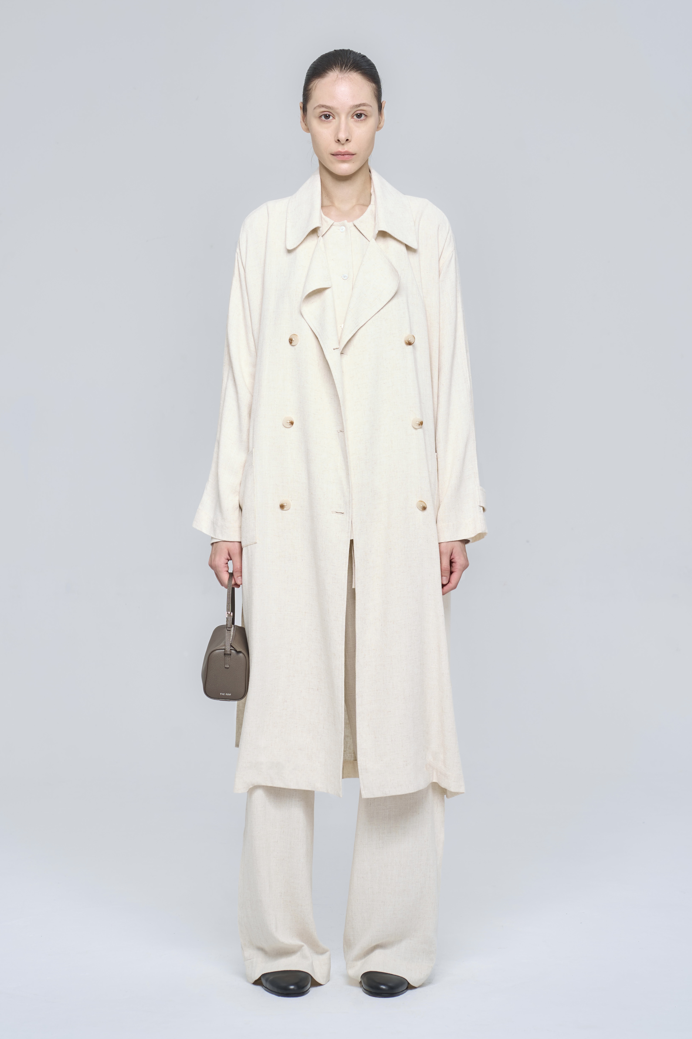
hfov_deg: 16.1
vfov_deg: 23.9
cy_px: 520
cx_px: 346
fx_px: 2451
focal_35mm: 85
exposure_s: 1/125
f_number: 8
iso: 200
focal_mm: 85
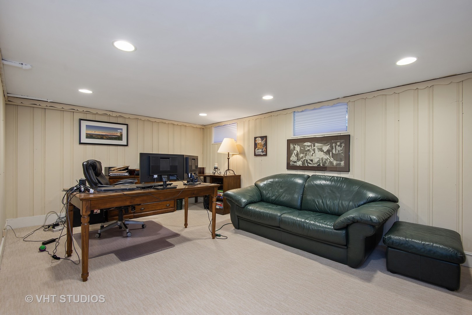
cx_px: 236
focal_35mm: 16
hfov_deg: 96.7
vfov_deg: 73.8
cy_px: 158
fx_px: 210
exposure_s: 1/3
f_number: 8
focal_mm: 16
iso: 200
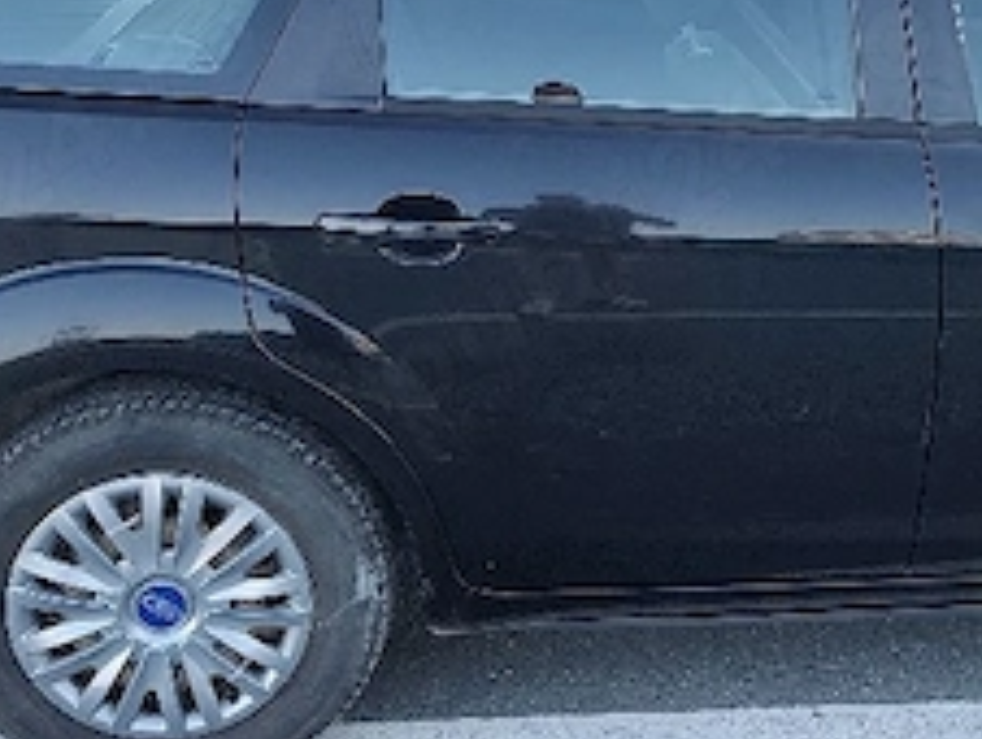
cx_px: 826
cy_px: 230
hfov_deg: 30.6
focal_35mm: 61
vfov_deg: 23.9
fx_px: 1732
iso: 50
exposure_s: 1/200
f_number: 1.7
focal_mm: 6.07
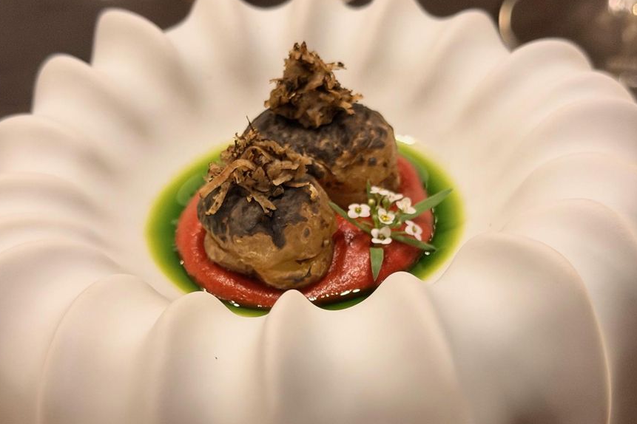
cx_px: 314
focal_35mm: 51
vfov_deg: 26.5
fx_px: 902
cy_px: 189
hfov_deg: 38.9
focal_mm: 6.76
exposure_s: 1/30
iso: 640
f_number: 1.78
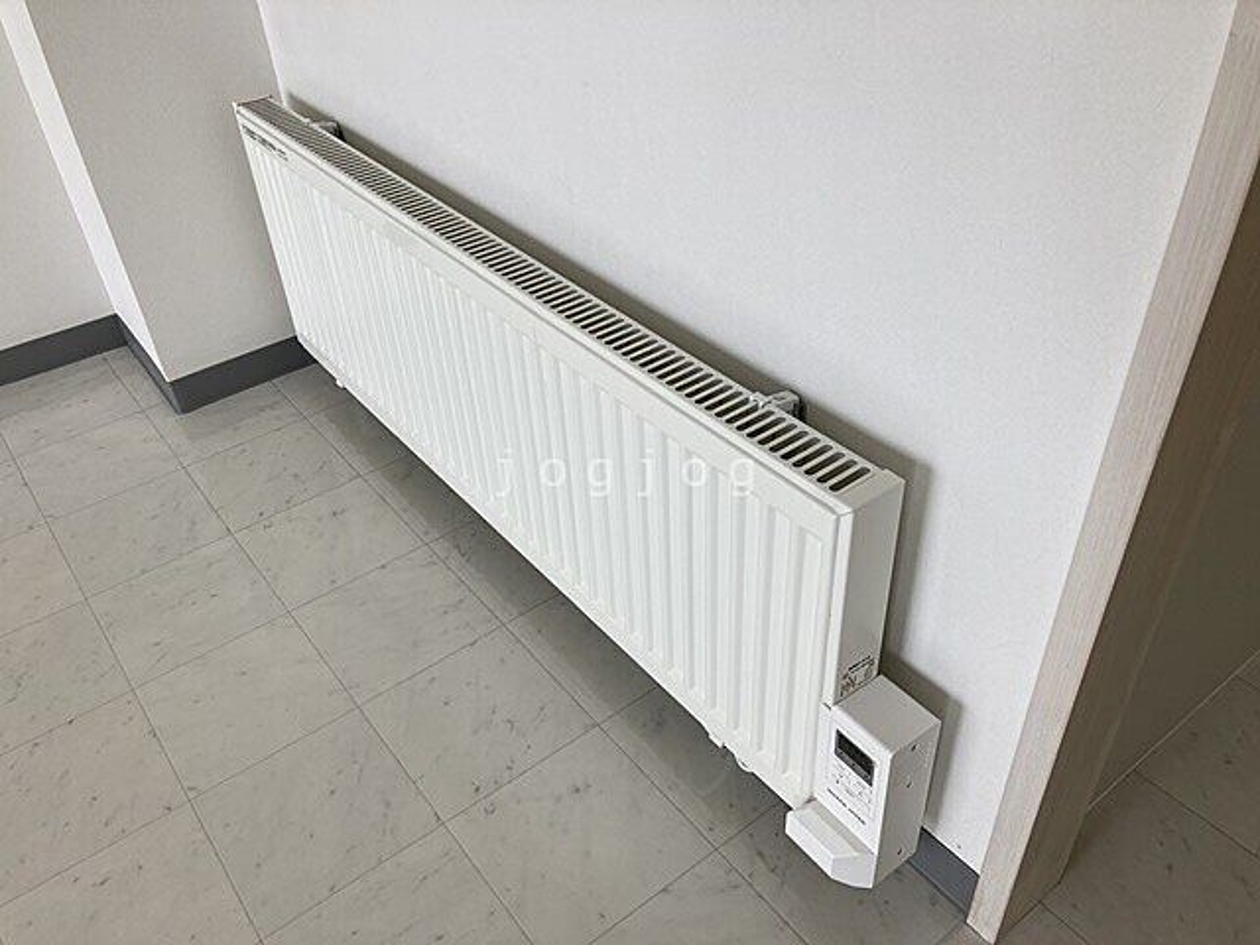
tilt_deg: -39.4
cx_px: 630
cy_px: 472
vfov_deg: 49.7
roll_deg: +3.6
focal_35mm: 28
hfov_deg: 63.4
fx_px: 1019
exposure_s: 1/122
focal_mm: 3.99
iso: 20
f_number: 1.8
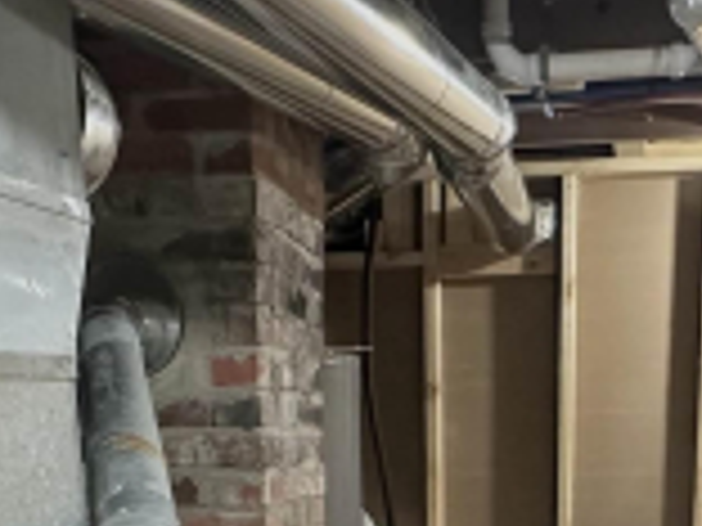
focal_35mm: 60
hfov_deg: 32.0
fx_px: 1217
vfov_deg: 21.7
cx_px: 443
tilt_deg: -13.6
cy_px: 710
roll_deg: -0.2
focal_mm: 2.22
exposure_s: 1/60
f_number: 2.2
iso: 400
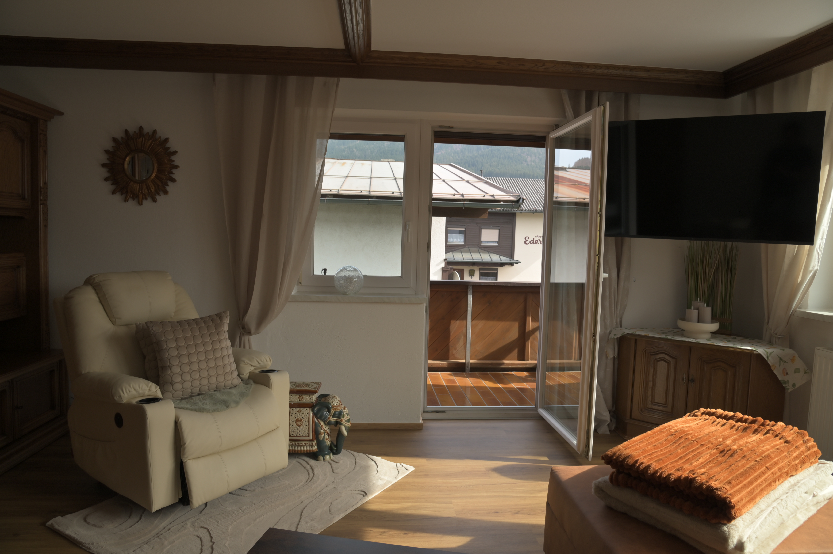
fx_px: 555
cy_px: 277
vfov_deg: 53.1
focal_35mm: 24
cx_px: 416
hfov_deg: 73.8
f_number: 9
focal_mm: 24
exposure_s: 1/60
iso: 125
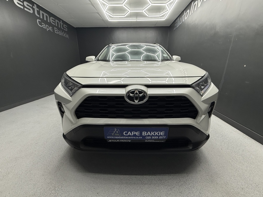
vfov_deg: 85.7
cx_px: 132
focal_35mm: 14
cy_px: 98
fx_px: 106
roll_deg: -0.8
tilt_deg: -16.3
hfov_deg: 102.1
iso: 100
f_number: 2.2
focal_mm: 2.22
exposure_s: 1/100
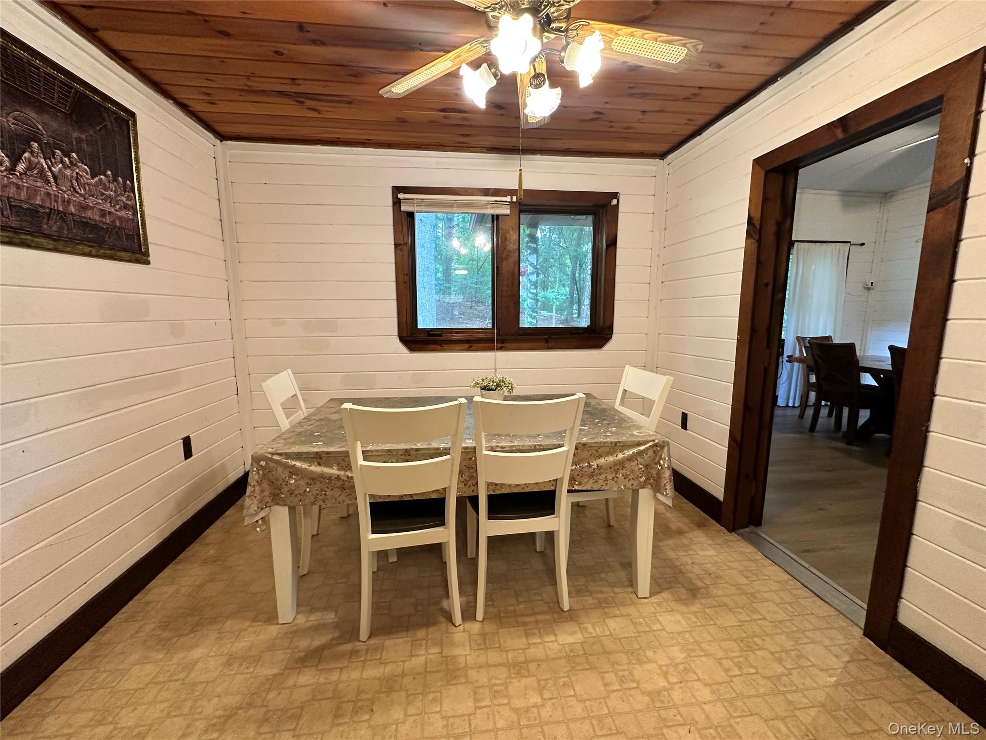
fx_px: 399
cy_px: 370
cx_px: 493
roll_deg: -0.2
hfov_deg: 102.1
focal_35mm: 14
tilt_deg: -8.3
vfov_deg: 85.7
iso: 250
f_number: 2.2
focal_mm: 2.22
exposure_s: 1/60
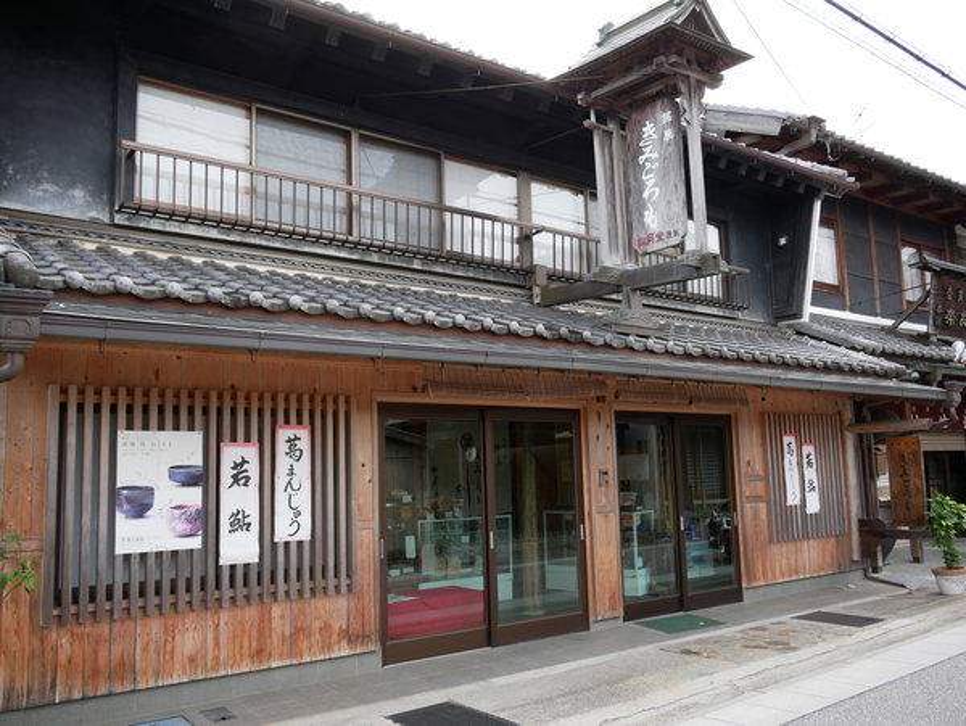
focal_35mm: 30
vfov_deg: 46.9
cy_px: 363
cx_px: 483
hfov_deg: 59.9
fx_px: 838
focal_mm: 15
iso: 200
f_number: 5
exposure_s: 1/160
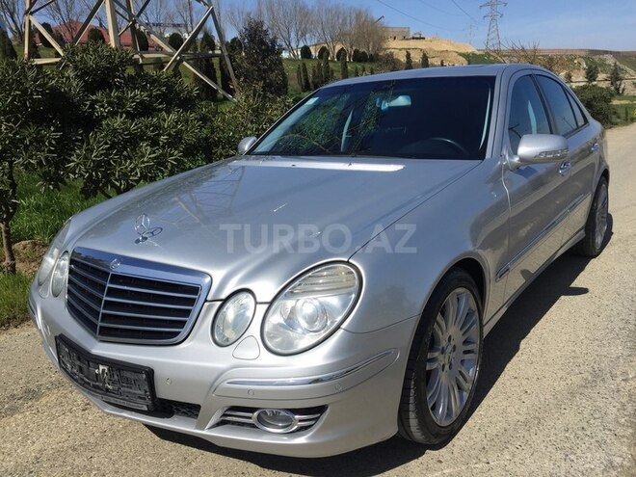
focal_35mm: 29
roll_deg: +2.5
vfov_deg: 48.2
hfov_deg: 61.7
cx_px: 318
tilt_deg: -13.3
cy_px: 238
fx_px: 533
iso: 32
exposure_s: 1/3968
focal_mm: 4.15
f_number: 2.2
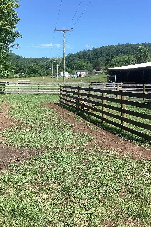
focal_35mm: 51
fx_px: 321
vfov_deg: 38.9
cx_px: 69
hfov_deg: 26.5
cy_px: 114
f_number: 2.4
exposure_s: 1/876
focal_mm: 3.3
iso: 25
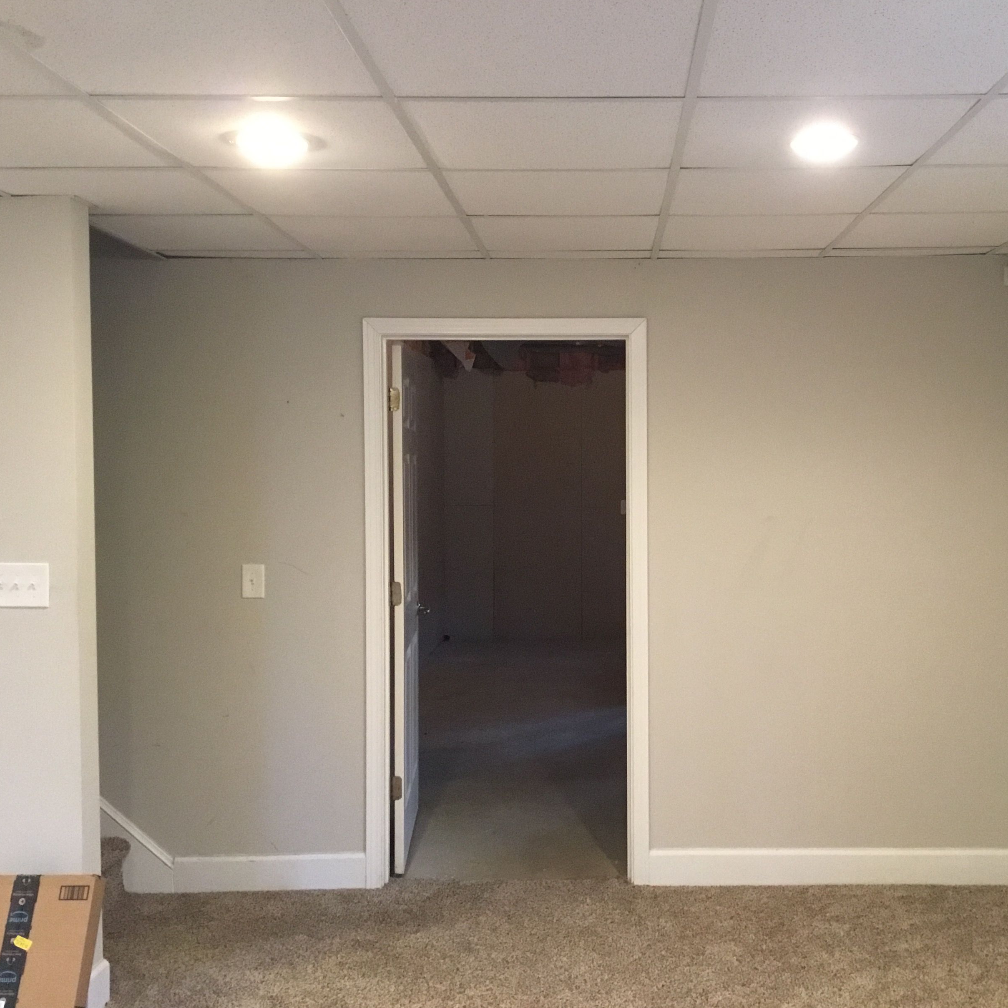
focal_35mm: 37
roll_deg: +1.4
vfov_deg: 44.9
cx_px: 629
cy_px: 499
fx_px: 1219
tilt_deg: -2.3
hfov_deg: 44.6
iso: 200
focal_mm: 3.3
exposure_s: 1/20
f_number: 2.4
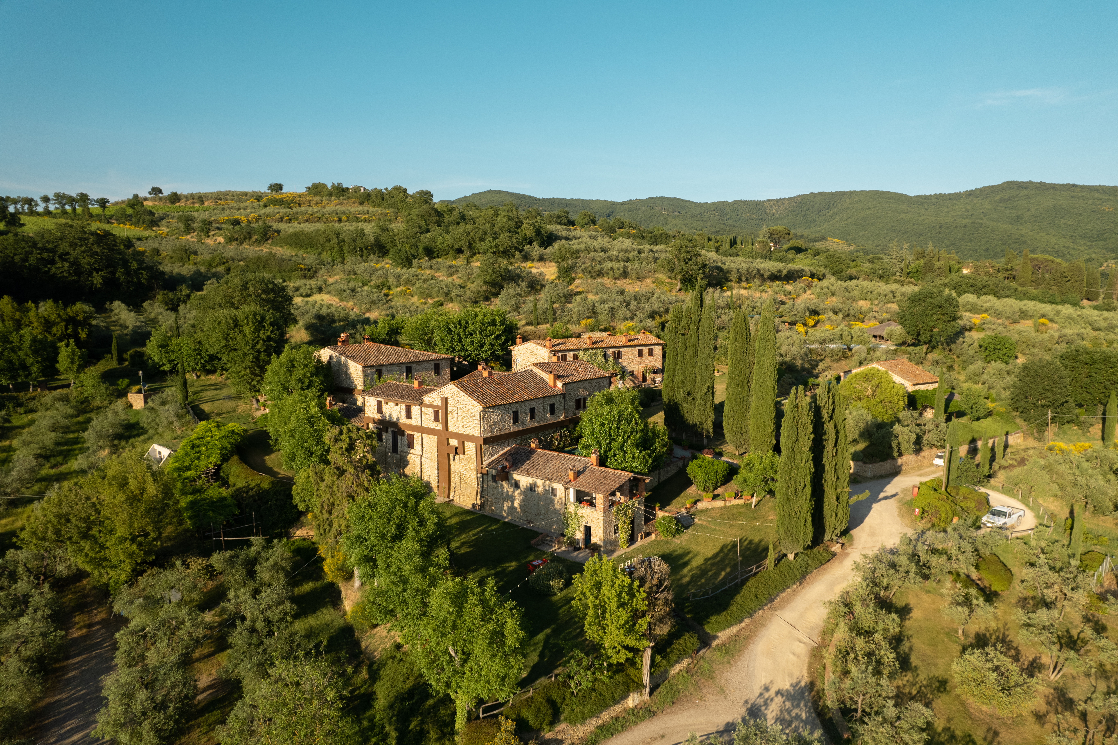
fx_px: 683
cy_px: 372
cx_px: 559
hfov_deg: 78.6
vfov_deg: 57.2
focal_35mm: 22
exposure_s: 1/180
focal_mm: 8.38
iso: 100
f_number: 2.8
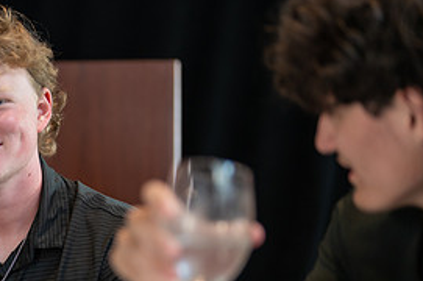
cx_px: -6
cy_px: 233
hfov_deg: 18.4
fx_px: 1267
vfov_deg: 12.6
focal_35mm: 108
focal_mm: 50
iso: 250
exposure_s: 1/320
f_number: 1.2
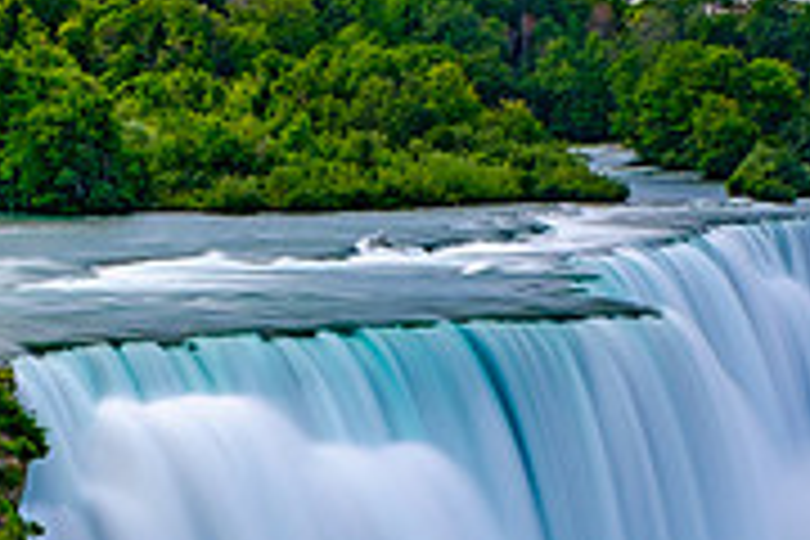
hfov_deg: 18.8
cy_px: 529
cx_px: 245
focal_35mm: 108
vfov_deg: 12.5
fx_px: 2430
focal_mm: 22
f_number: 8
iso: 200
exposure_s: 2.1
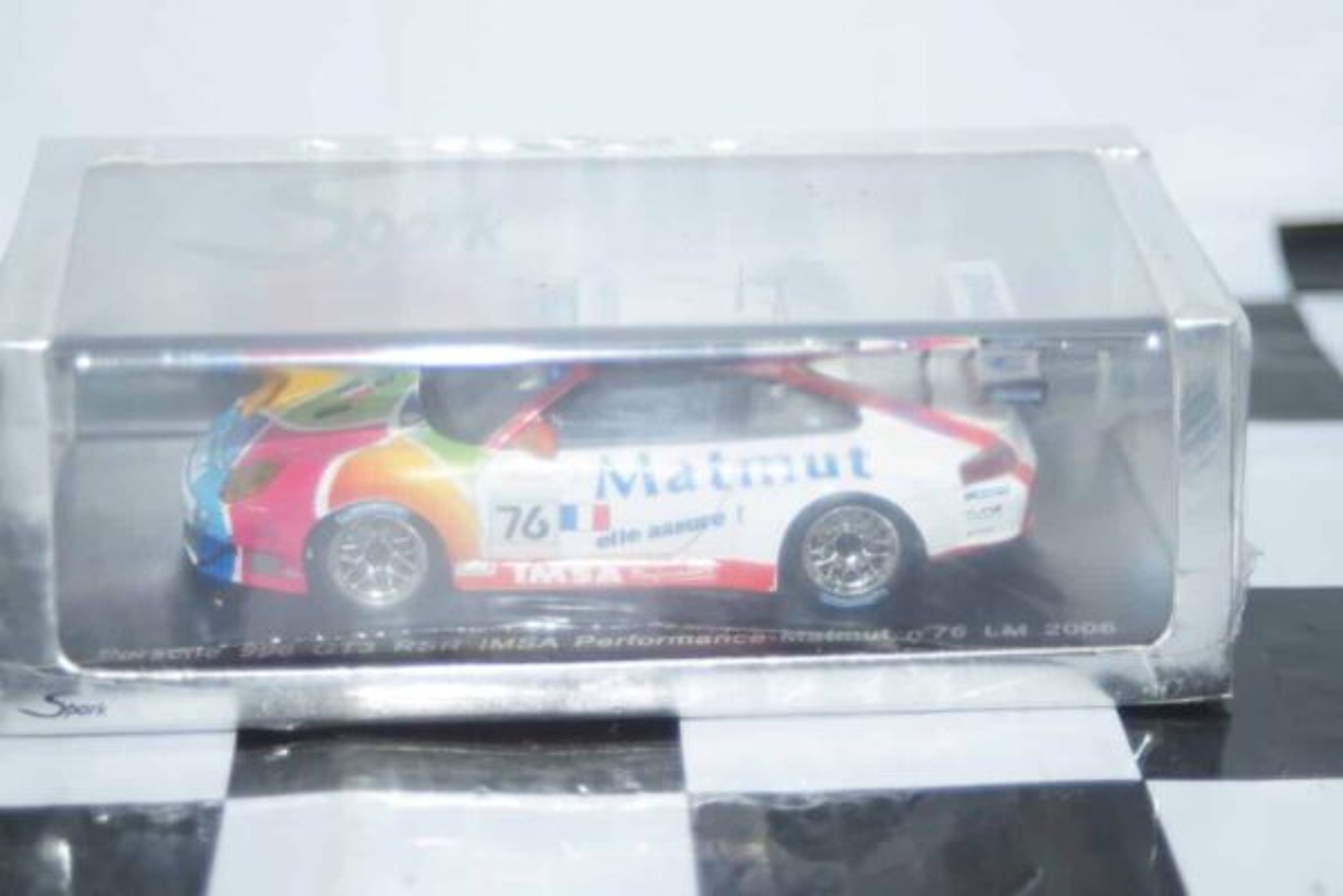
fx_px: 3357
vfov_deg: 15.2
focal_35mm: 90
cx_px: 672
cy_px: 448
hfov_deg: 22.6
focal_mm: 60
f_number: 5.6
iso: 400
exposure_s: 1/125
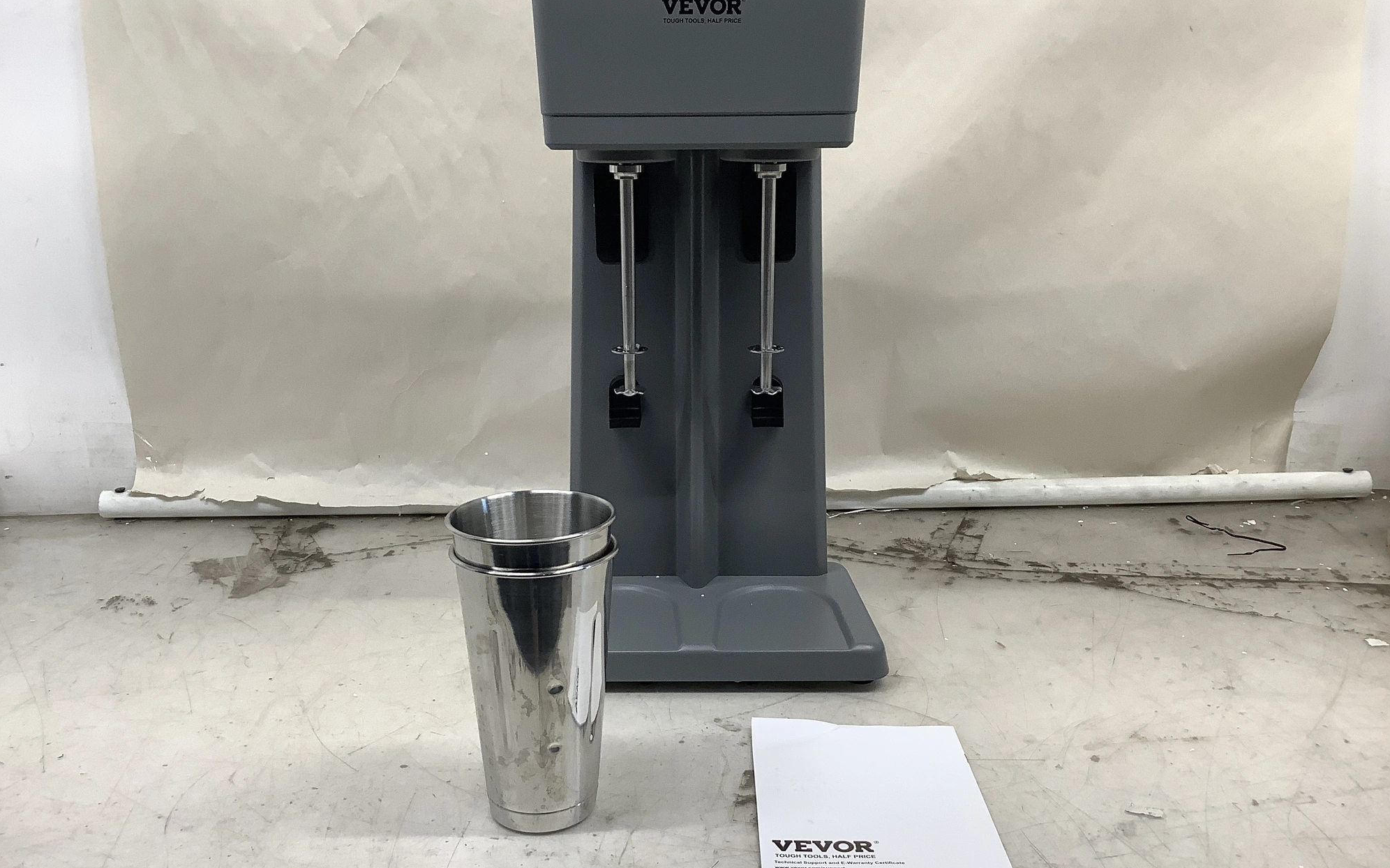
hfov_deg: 58.1
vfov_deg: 38.3
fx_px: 1250
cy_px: 442
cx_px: 695
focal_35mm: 33
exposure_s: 1/100
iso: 64
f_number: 2.4
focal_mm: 3.3
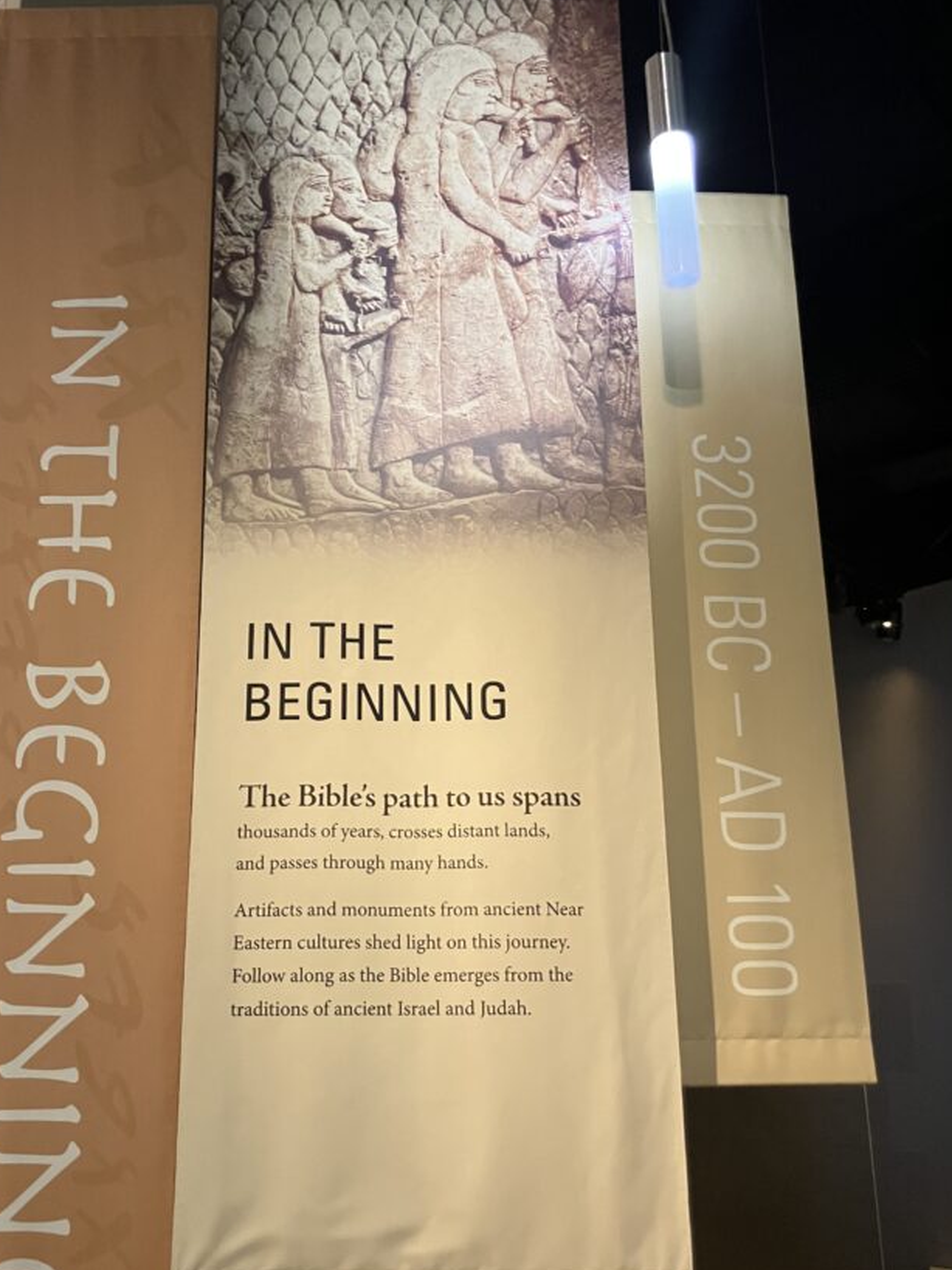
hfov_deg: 40.6
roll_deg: +0.5
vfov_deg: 52.6
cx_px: 398
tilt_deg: +17.0
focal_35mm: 35
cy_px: 645
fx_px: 1284
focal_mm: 3.99
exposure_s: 1/60
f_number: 1.8
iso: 320
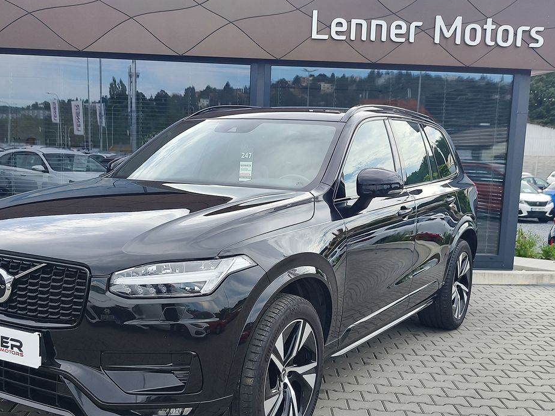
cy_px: 252
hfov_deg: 59.4
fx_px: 481
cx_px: 216
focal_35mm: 30
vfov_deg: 46.5
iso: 50
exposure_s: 1/568
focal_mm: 7.01
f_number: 1.69
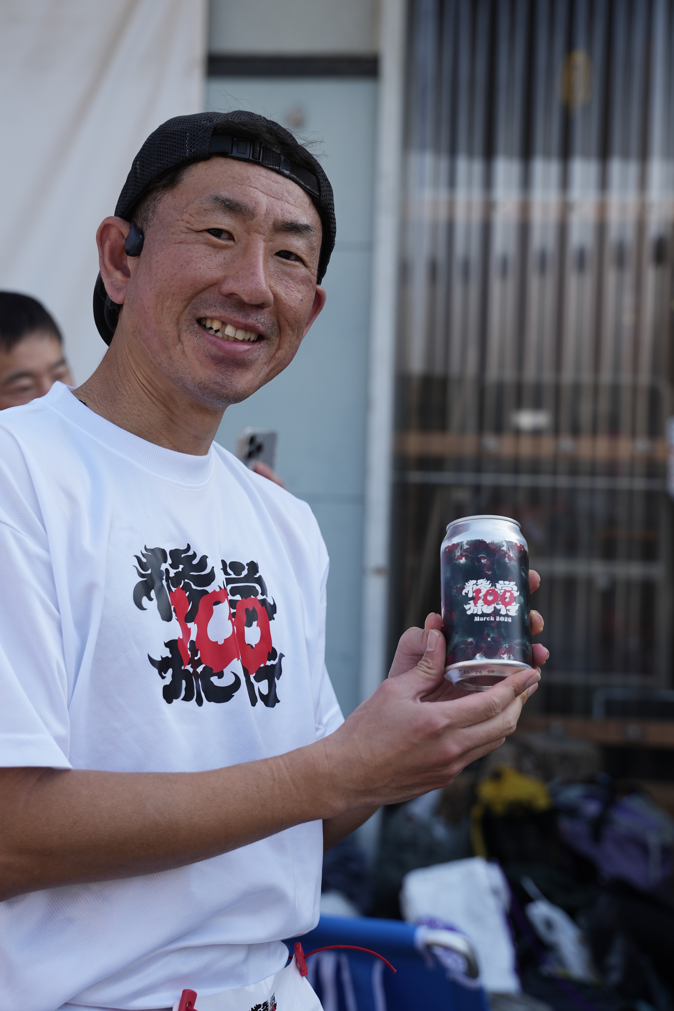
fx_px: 1797
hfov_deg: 21.2
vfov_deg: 31.4
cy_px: 506
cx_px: 337
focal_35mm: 64
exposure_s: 1/800
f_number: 3.2
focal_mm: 42.8
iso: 100
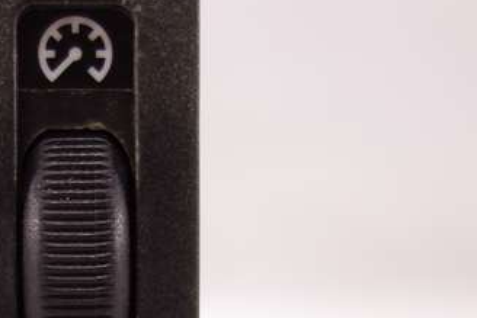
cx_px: 97
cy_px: 264
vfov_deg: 19.2
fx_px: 928
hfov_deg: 28.2
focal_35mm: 70
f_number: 2
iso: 125
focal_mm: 10.4
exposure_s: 1/100
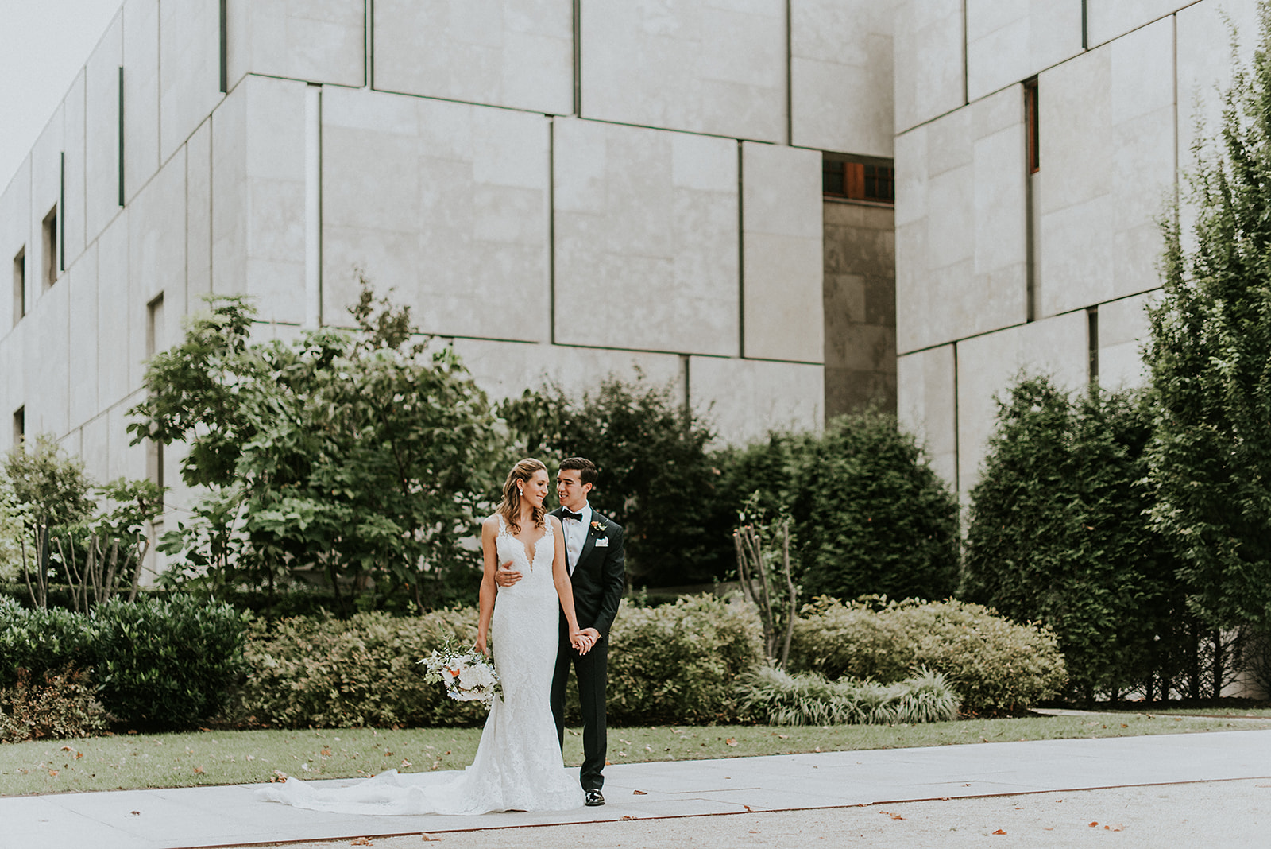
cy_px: 424
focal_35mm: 50
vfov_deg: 27.0
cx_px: 636
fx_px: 1766
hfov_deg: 39.6
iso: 200
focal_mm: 50
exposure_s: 1/800
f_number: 2
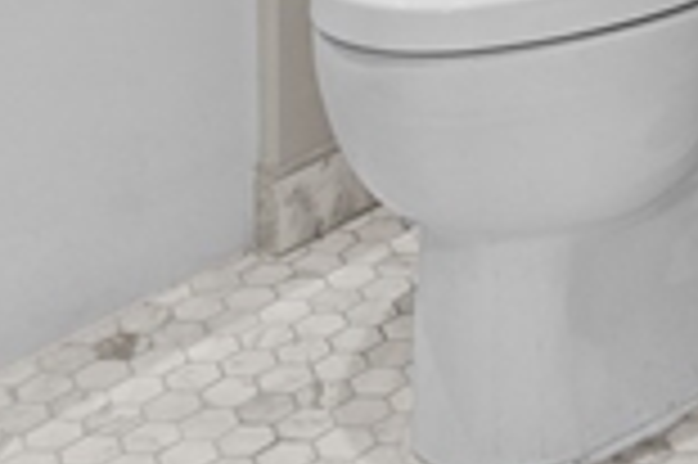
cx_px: 887
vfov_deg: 10.7
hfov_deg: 18.1
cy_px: -714
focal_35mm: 106
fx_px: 2053
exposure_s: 1.6
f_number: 9
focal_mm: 16
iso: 320
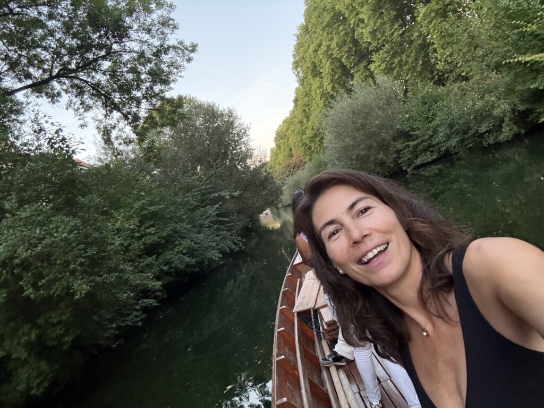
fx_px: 361
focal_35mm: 23
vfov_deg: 58.9
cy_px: 204
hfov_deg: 73.9
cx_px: 272
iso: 250
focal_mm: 2.69
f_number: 1.9
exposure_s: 1/60
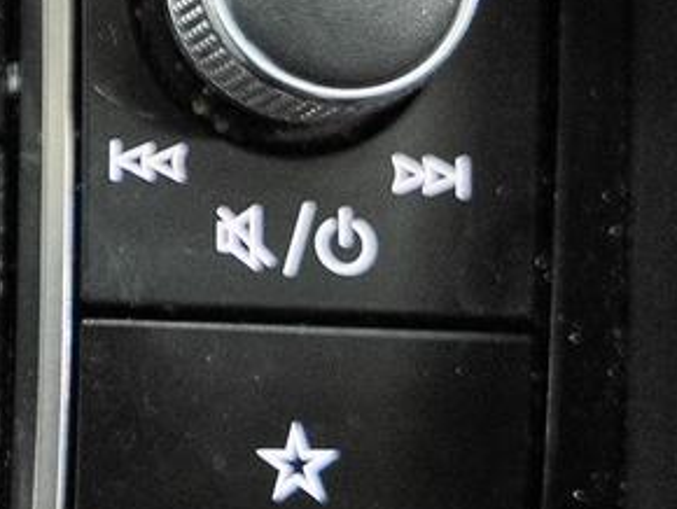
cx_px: -657
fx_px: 3719
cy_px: 134
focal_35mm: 190
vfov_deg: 7.8
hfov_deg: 9.7
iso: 1000
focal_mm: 35
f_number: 3.5
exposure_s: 1/40
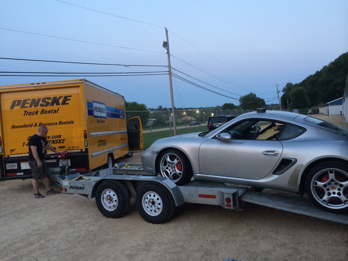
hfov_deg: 60.0
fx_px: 302
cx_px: 174
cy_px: 130
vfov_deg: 46.8
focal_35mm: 30
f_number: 2.2
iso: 125
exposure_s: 1/30
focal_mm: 4.12
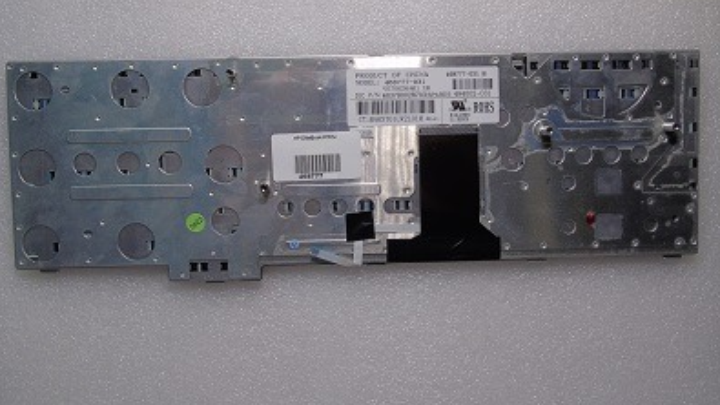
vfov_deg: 36.6
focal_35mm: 32
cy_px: 170
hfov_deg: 61.0
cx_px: 357
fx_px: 611
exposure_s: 1/10
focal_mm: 5.2
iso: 100
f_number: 5.4
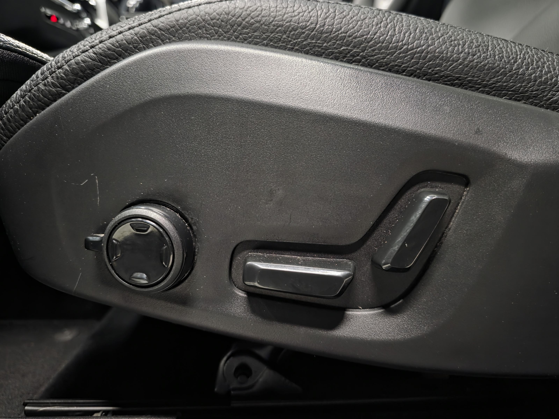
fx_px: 371
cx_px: 280
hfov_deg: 73.9
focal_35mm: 23
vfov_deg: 58.9
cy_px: 210
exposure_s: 1/20
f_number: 1.7
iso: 1600
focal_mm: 6.3
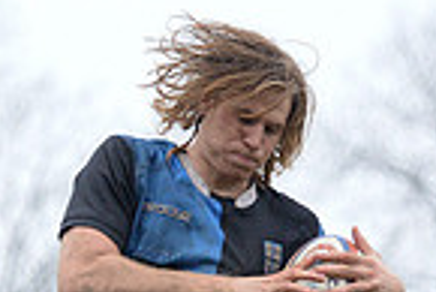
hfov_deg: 3.4
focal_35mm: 601
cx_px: 27
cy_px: 543
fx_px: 7286
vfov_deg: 2.3
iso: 2500
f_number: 4
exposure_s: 1/500
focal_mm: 150
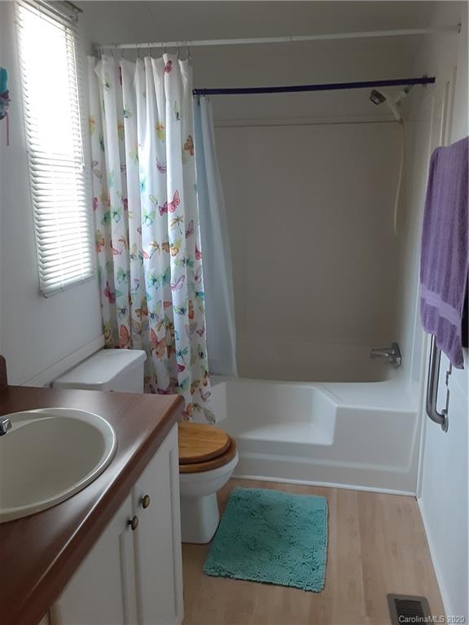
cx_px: 234
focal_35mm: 27
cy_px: 312
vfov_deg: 65.3
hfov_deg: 51.4
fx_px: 488
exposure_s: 1/24
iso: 200
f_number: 1.9
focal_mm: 2.91
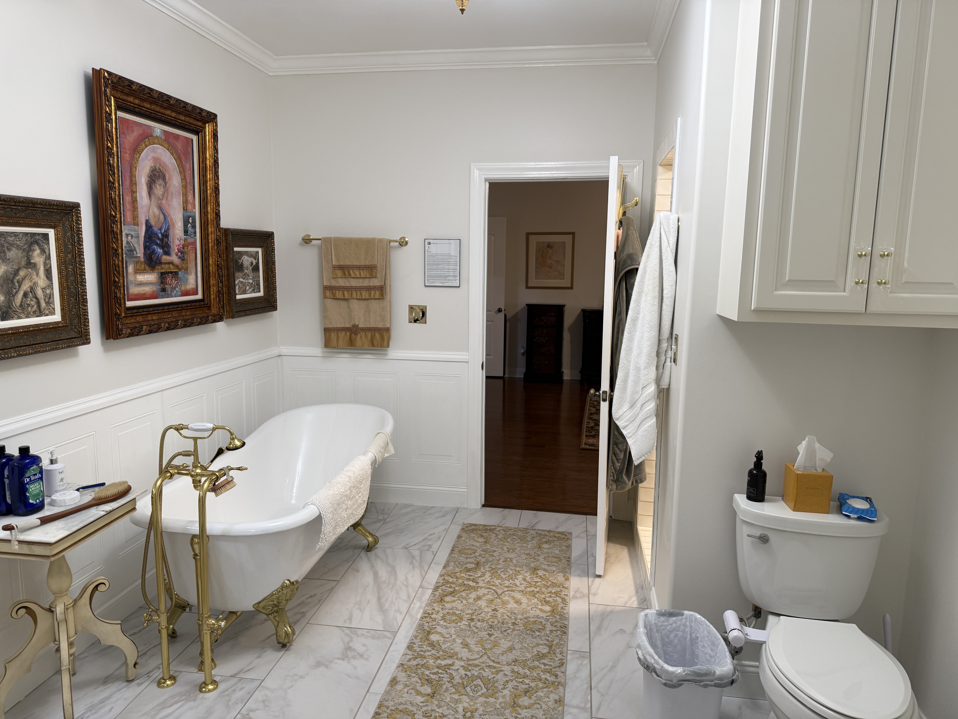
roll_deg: -1.3
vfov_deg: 56.8
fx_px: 664
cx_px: 479
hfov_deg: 71.6
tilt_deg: -8.0
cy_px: 360
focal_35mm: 24
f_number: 1.78
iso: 125
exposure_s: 1/60
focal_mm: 6.76
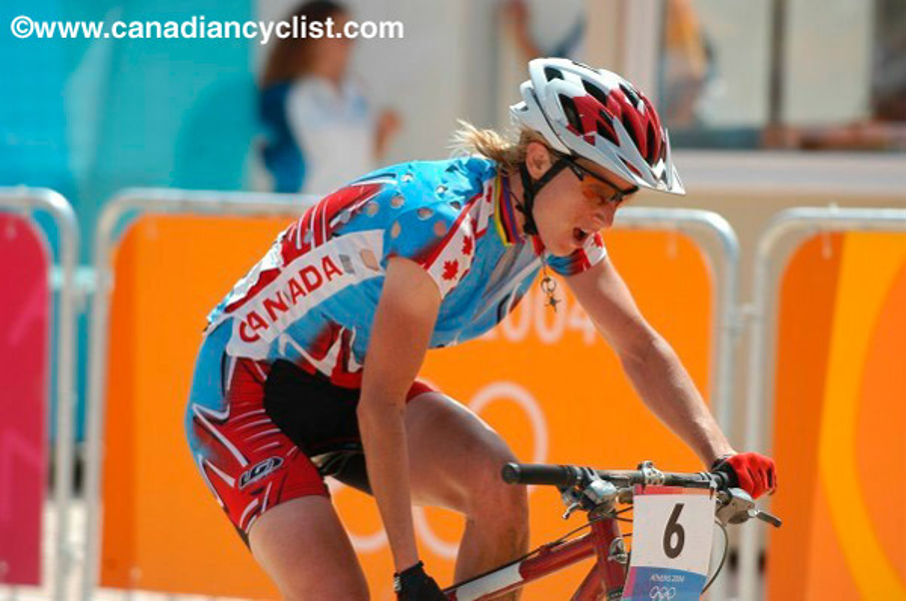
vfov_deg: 4.6
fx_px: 7538
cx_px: 453
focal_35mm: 300
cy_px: 300
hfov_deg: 6.9
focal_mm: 200
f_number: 3.5
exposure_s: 1/1600
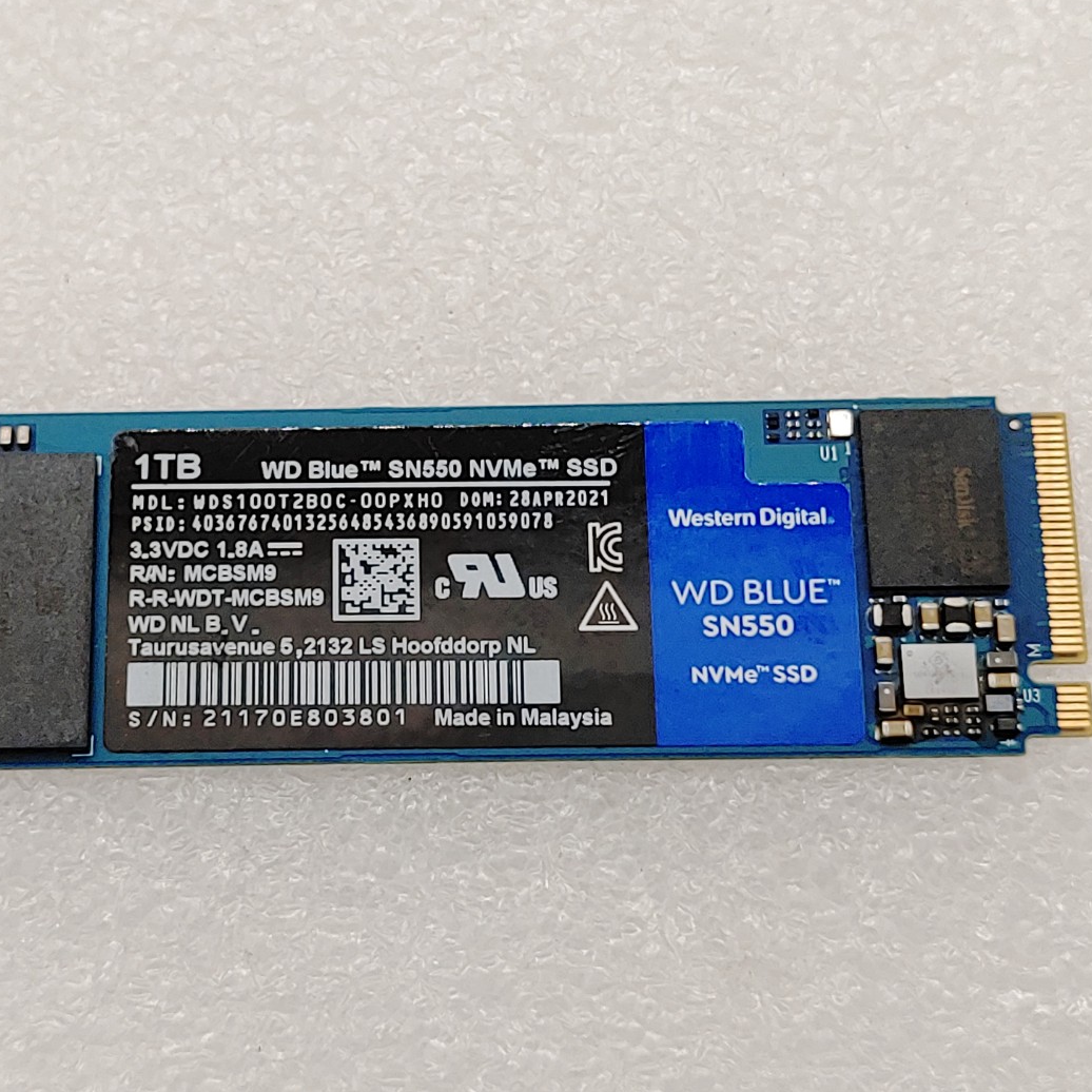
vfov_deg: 24.7
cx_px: 396
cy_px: 525
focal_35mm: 70
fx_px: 2498
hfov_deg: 24.6
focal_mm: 4.36
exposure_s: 1/143
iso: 50
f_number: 1.8
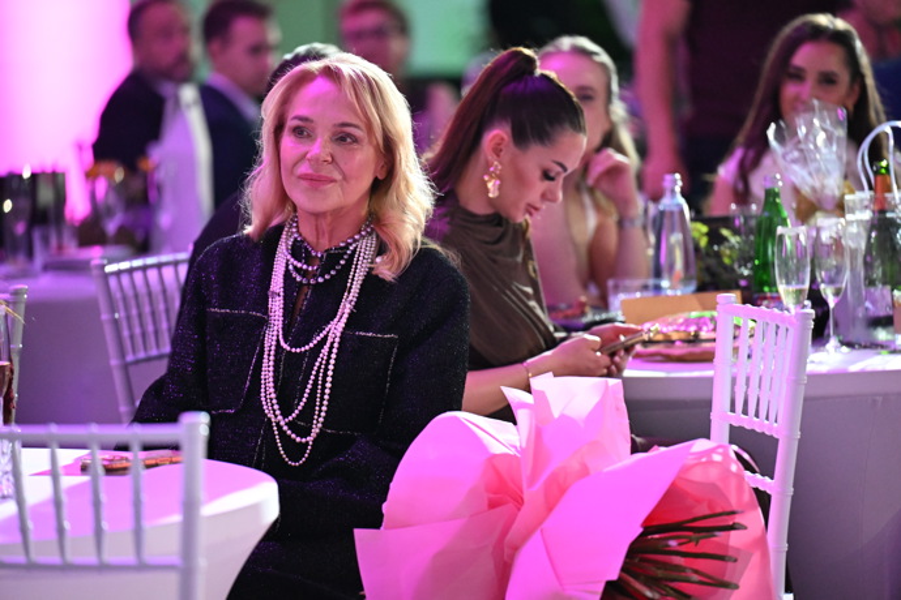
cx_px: 450
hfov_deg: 10.3
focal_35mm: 200
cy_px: 300
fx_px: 5005
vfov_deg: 6.9
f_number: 2.8
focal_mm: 200
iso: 6400
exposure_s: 1/125
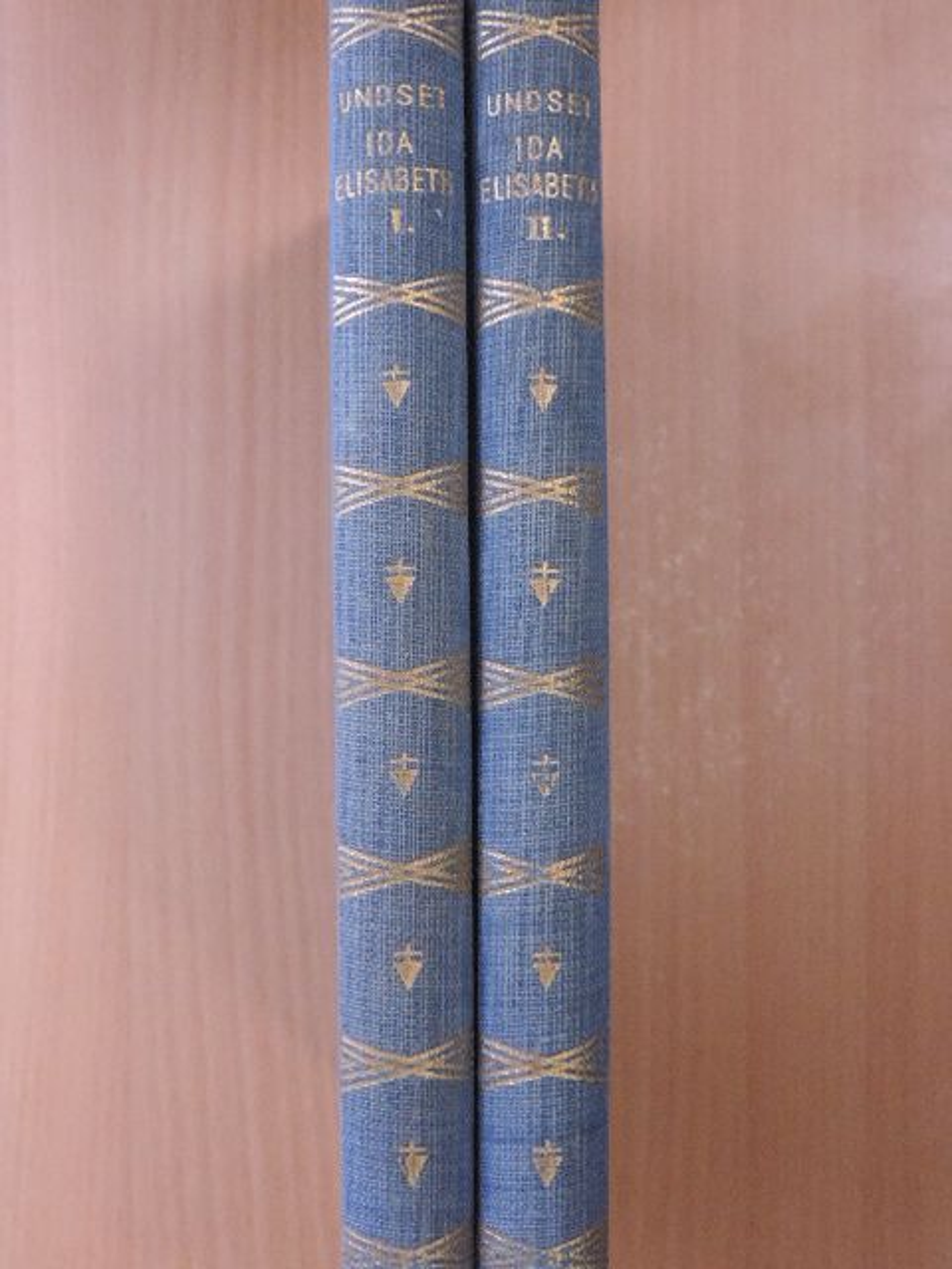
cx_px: 476
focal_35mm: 47
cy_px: 634
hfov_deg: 30.9
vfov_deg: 40.4
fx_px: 1723
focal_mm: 8.3
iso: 1250
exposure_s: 1/80
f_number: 3.5
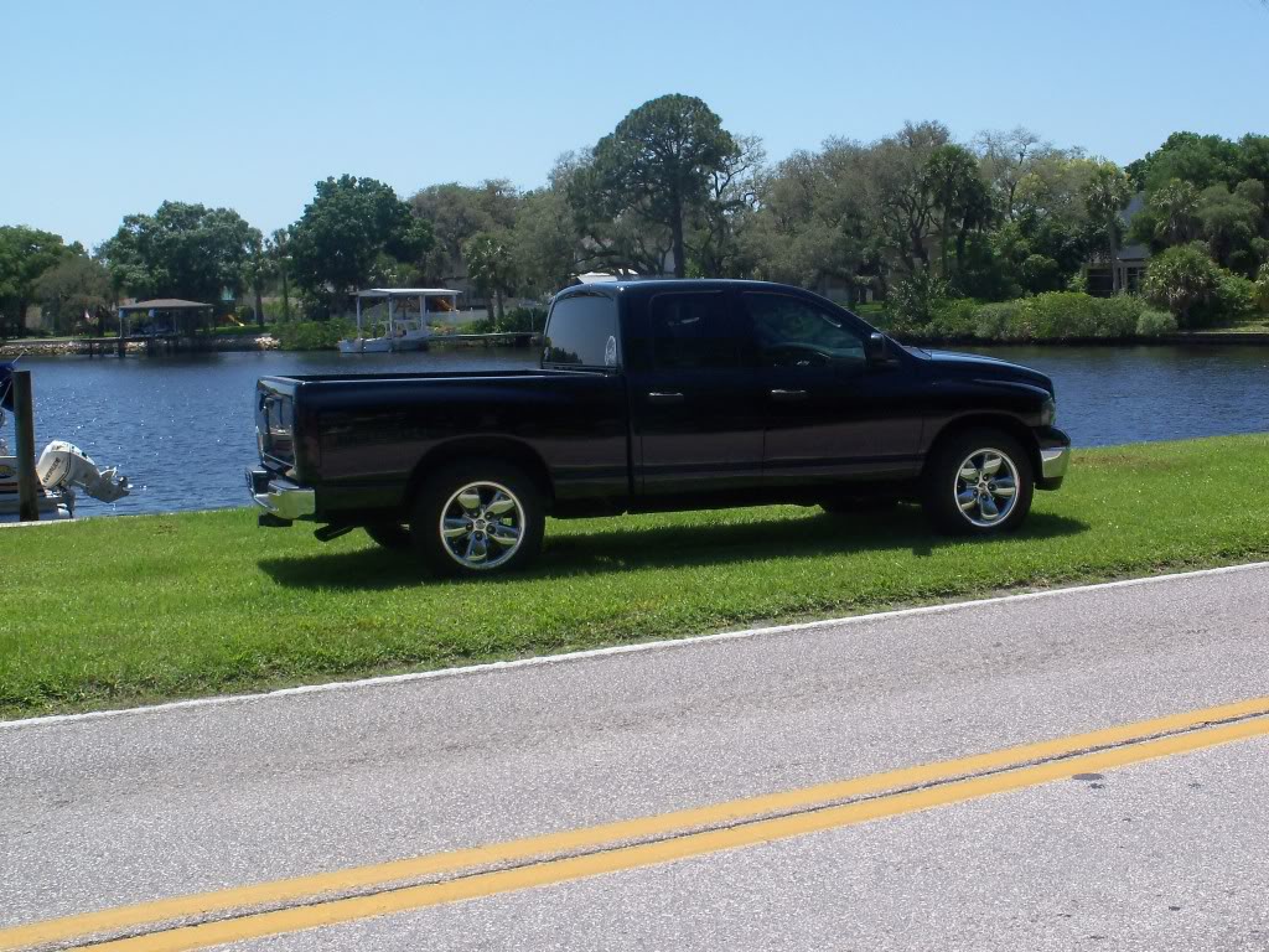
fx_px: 1723
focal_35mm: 47
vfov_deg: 30.9
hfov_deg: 40.4
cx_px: 634
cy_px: 476
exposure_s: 1/400
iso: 80
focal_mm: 8.3
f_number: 5.8
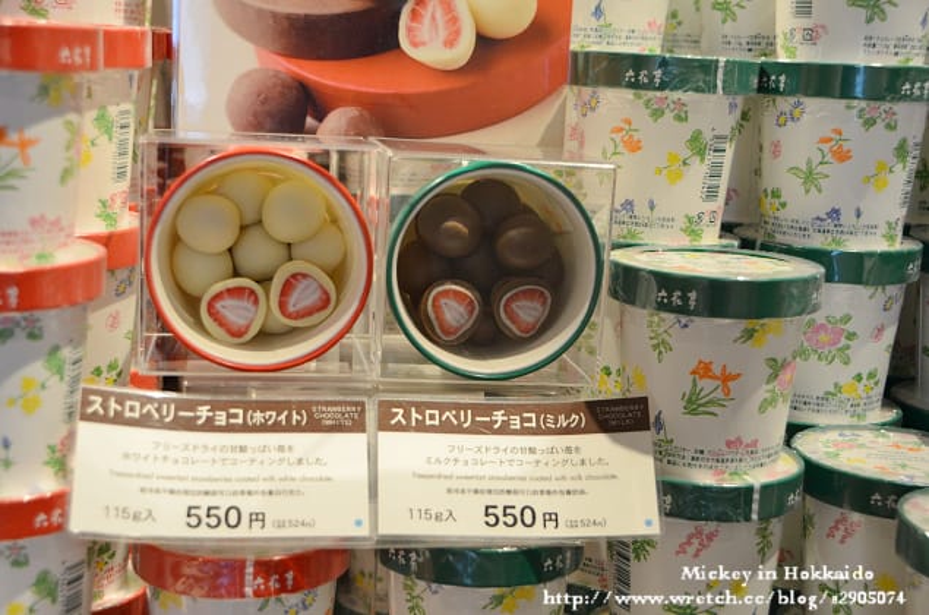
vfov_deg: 25.6
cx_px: 464
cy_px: 308
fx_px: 1351
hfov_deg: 37.9
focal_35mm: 52
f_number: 4.2
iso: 800
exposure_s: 1/160
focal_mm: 35
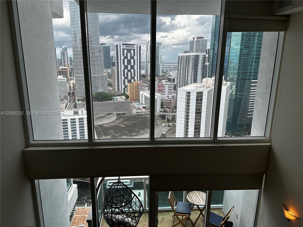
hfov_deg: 71.6
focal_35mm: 24
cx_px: 152
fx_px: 210
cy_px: 114
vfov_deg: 56.8
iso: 80
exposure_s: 1/1779
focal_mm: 6.86
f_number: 1.78
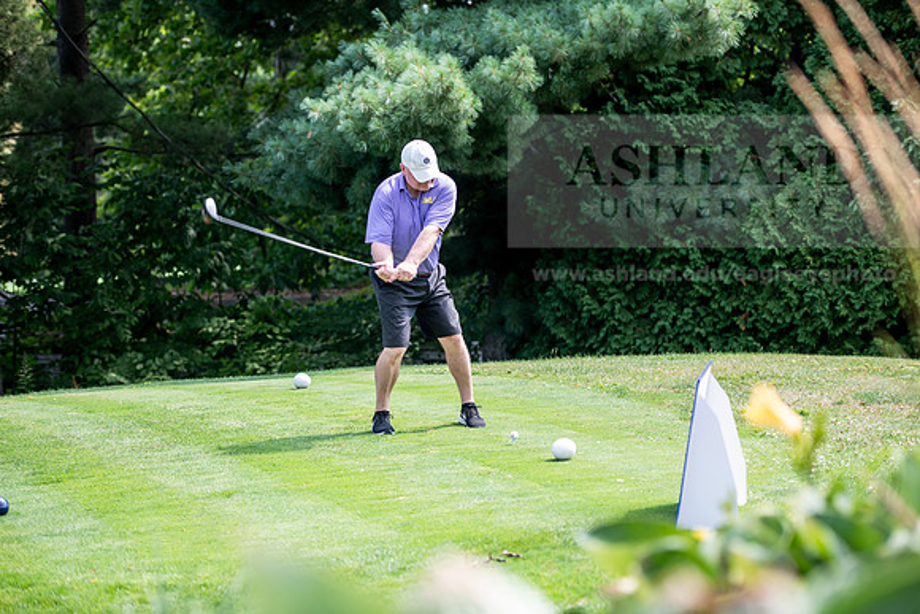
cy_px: 307
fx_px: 2352
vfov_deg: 14.9
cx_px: 460
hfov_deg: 22.1
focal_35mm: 92
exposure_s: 1/800
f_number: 3.2
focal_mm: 92
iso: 320
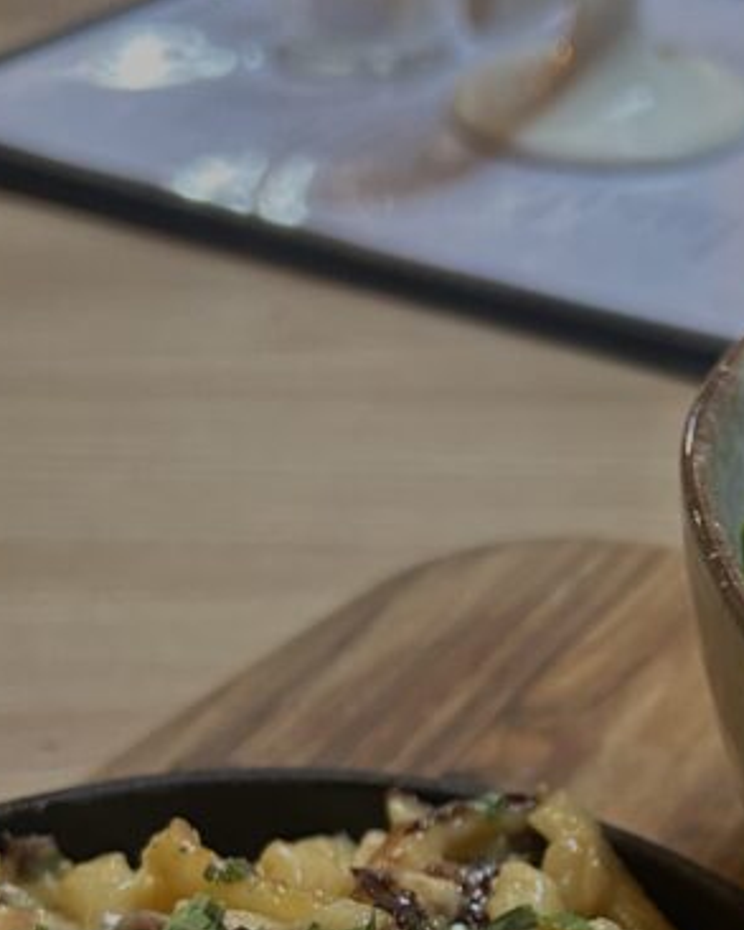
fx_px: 1953
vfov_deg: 25.4
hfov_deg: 21.1
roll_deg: -3.2
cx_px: 658
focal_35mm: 71
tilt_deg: -41.4
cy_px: 930
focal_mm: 5.7
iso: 320
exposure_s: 1/50
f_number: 1.5
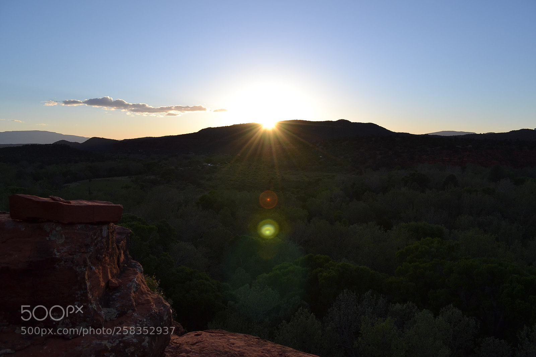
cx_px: 268
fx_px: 402
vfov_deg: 47.9
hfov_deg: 67.4
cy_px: 178
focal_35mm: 27
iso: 100
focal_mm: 18
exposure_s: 1/200
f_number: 7.1
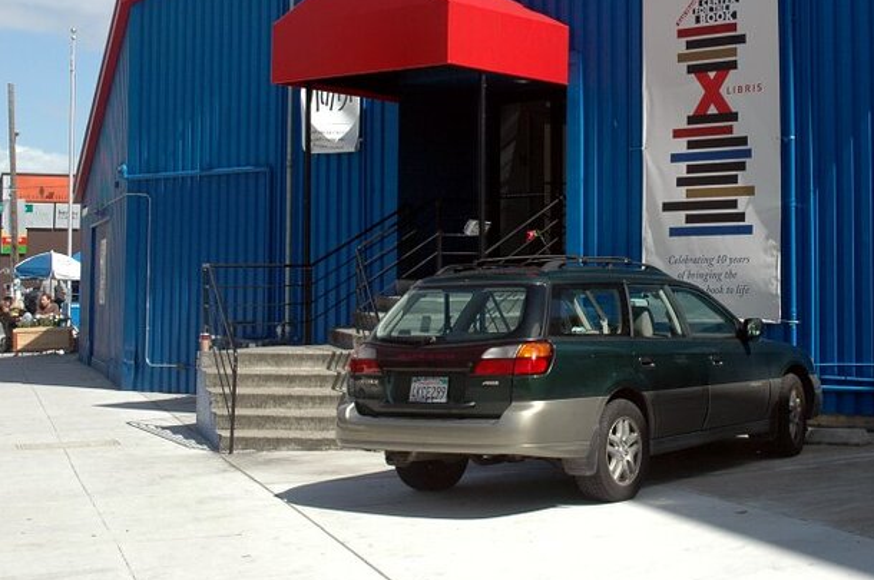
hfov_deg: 31.2
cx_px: 608
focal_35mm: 64
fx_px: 1547
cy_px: 173
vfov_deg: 21.1
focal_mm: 27
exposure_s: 1/200
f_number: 11
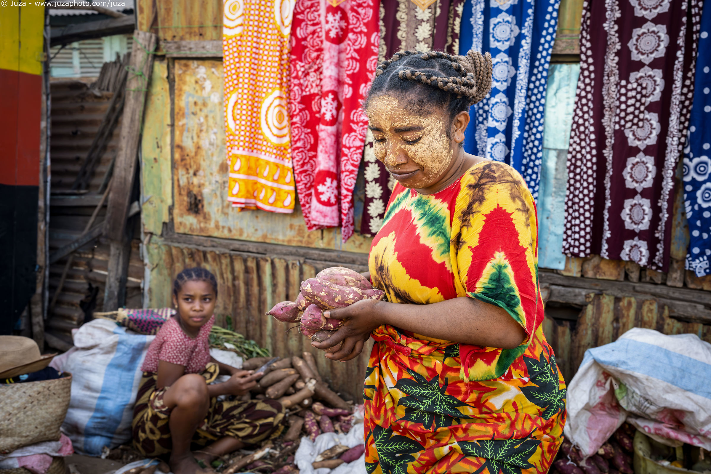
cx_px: 356
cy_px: 237
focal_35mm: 35
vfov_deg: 37.9
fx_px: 691
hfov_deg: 54.4
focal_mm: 35
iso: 1600
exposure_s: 1/400
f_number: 5.6
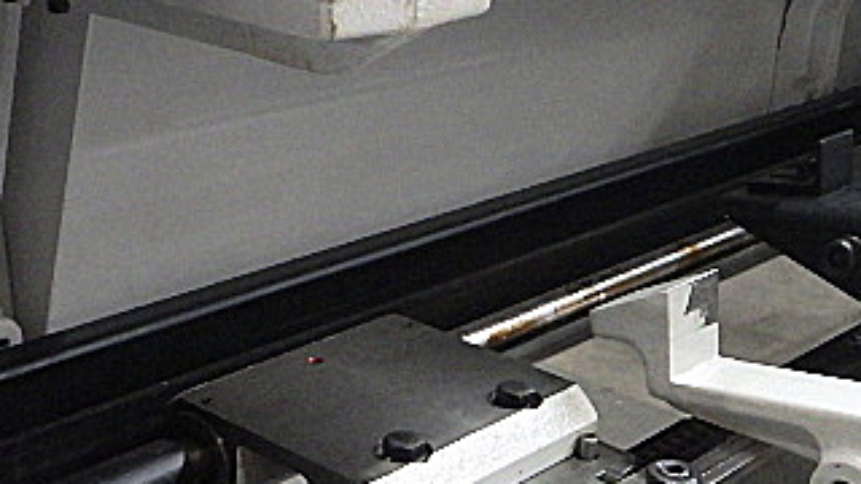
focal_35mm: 61
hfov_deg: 34.3
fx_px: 1393
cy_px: 473
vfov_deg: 19.2
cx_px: 455
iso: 400
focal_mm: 5
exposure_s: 1/45
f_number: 3.5
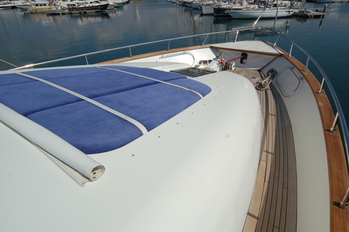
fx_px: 218
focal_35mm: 22
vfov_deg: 56.1
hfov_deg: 77.4
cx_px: 174
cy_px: 116
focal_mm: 15
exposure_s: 1/800
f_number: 10
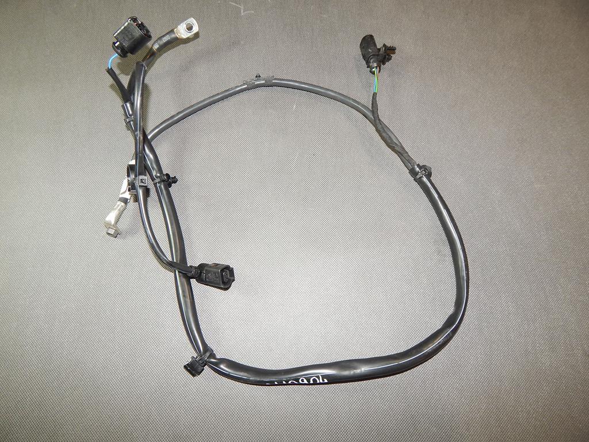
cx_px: 294
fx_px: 391
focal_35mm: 23
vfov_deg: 58.9
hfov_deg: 73.9
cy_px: 221
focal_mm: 4
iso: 200
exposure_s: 1/30
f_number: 3
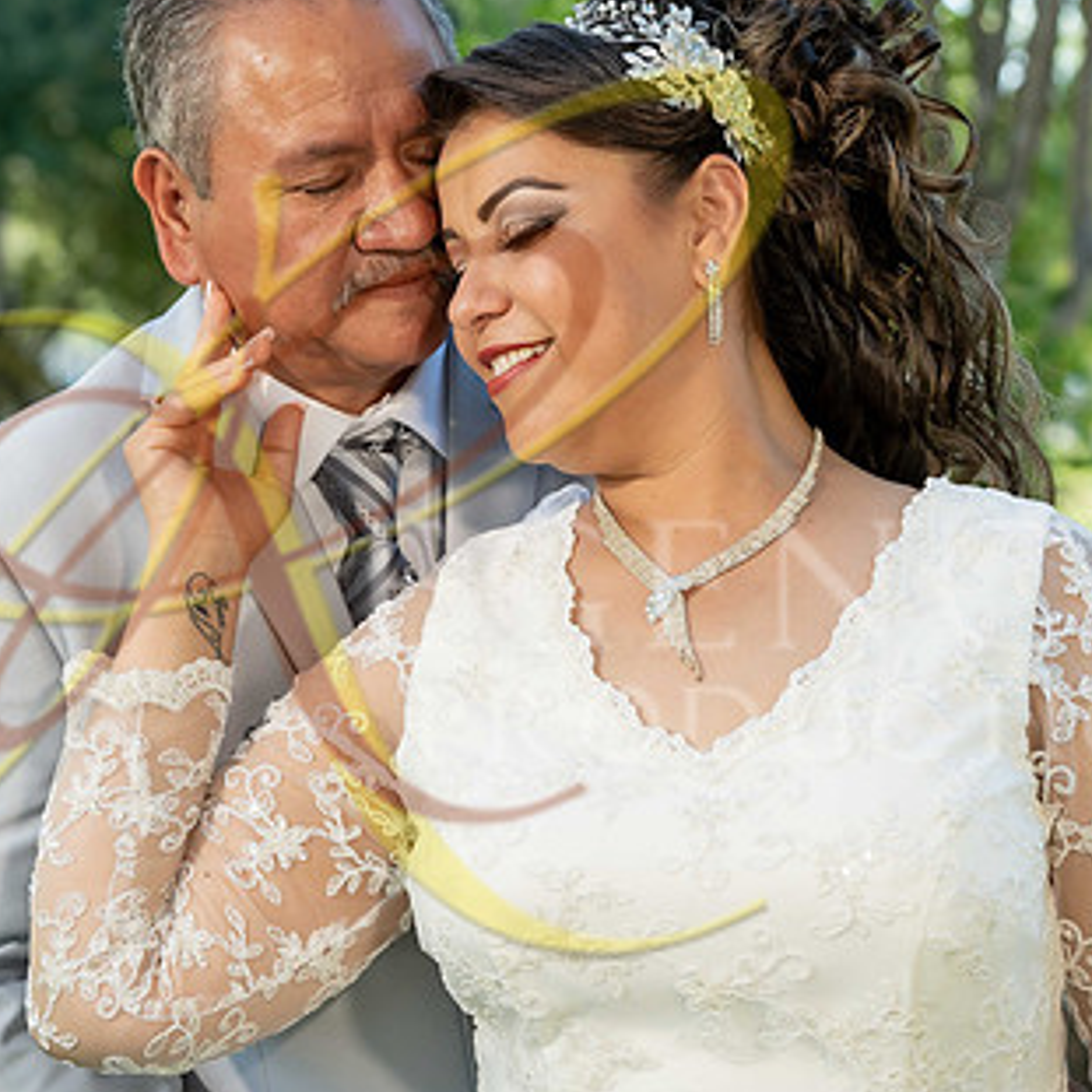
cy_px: 511
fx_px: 3569
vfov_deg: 17.4
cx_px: 513
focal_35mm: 100
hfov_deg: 17.4
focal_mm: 63
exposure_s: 1/500
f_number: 4
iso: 500
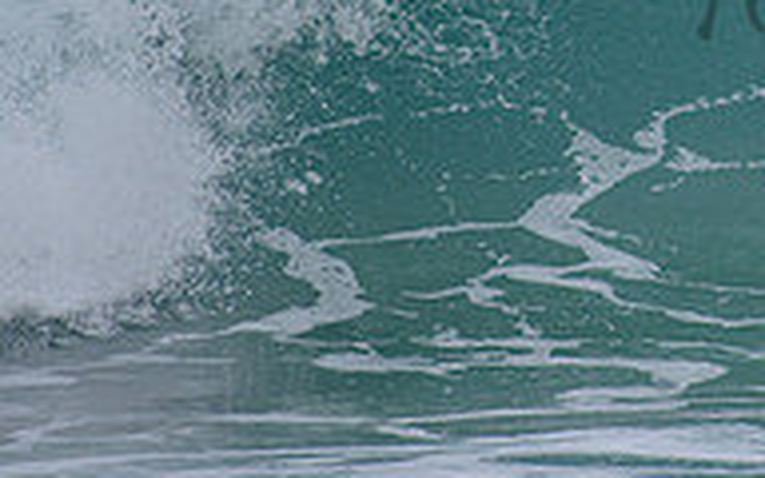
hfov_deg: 1.4
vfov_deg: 0.9
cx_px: 1092
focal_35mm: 1543
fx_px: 32170
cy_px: -58
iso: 280
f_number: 5.6
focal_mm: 500
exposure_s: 1/2000
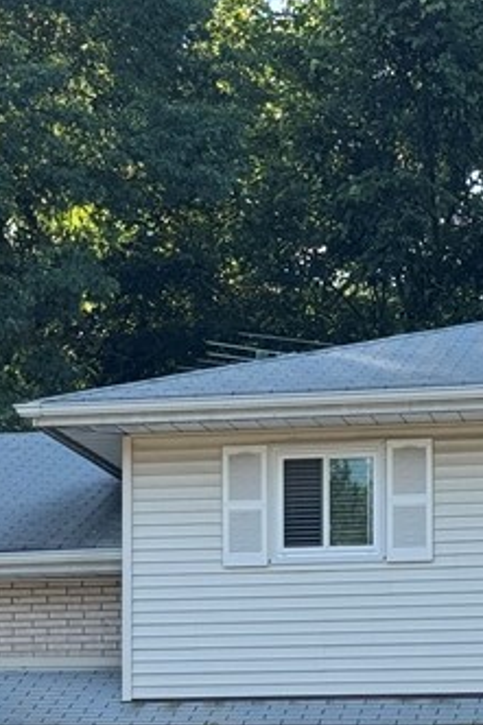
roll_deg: -0.3
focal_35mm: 154
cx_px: 203
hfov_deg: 8.9
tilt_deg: +0.5
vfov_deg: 13.1
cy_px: 828
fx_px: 3102
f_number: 1.78
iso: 64
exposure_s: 1/739
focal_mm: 6.76
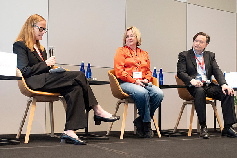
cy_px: 87
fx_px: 327
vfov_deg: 27.1
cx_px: 113
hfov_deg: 39.8
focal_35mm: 50
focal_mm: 30
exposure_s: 1/100
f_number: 4.2
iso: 3200
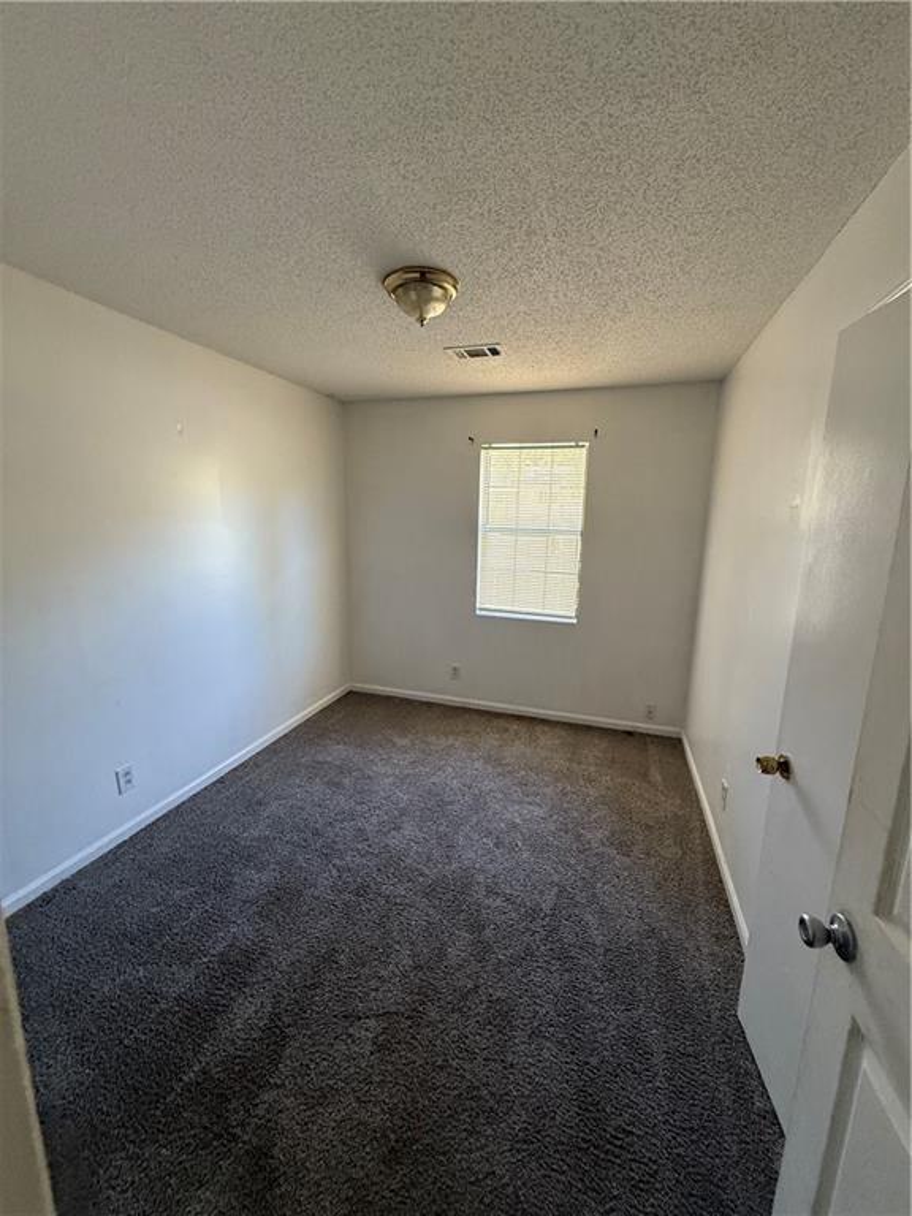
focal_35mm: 14
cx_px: 456
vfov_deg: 102.1
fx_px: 492
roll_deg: -1.8
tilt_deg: -10.2
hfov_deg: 85.7
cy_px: 608
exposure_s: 1/78
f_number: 2.2
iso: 320
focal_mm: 2.22
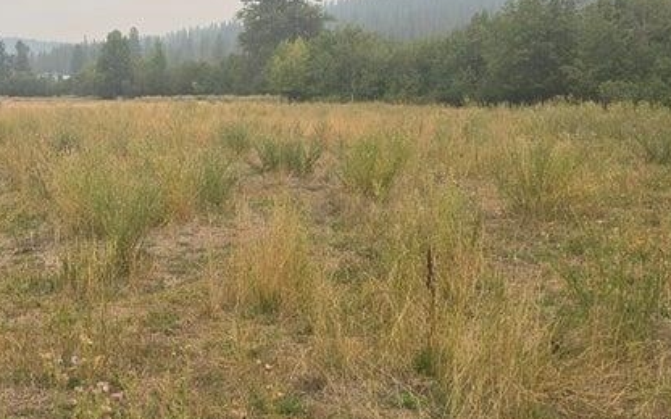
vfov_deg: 25.4
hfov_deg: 39.5
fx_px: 914
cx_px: 188
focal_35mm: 50
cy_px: 82
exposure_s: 1/180
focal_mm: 6.3
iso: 16
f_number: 1.7
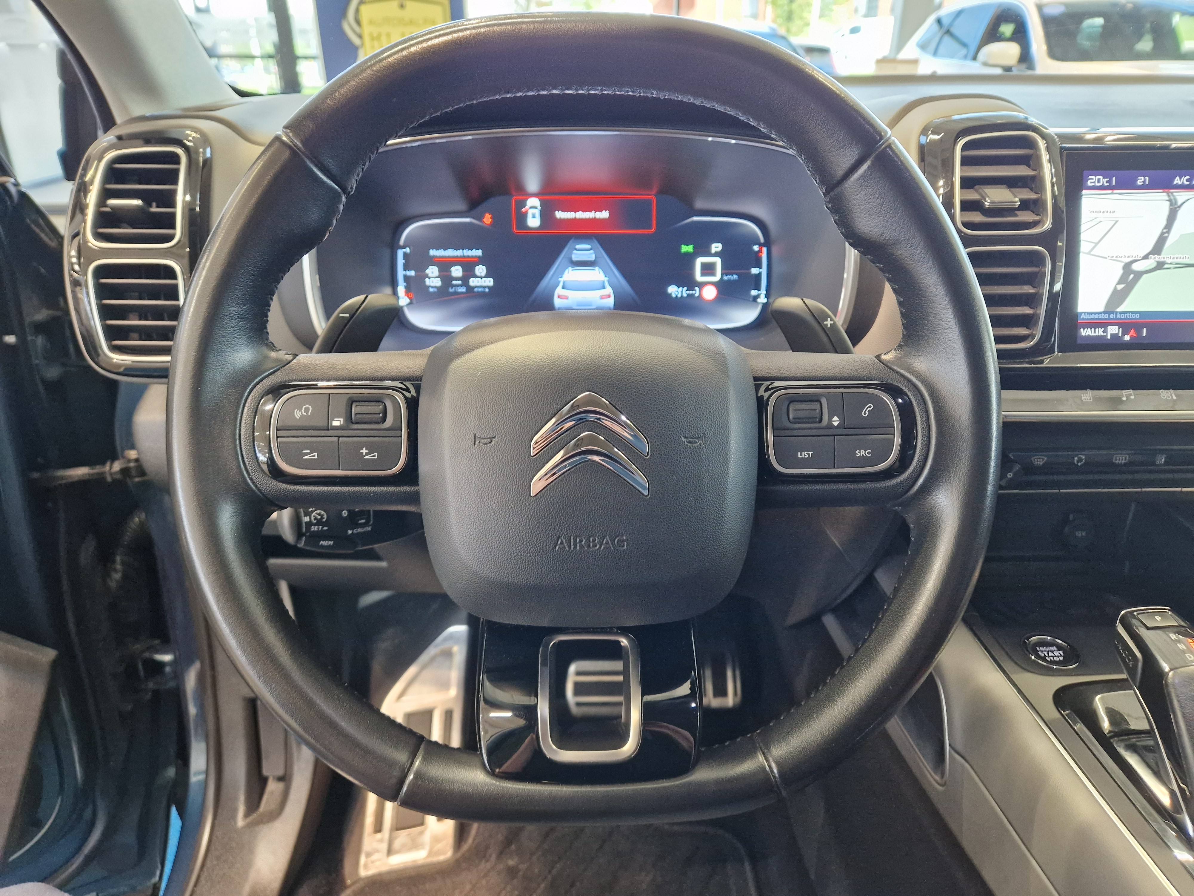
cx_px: 597
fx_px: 793
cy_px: 448
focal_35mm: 23
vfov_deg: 58.9
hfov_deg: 73.9
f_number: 1.8
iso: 500
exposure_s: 1/100
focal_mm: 5.4
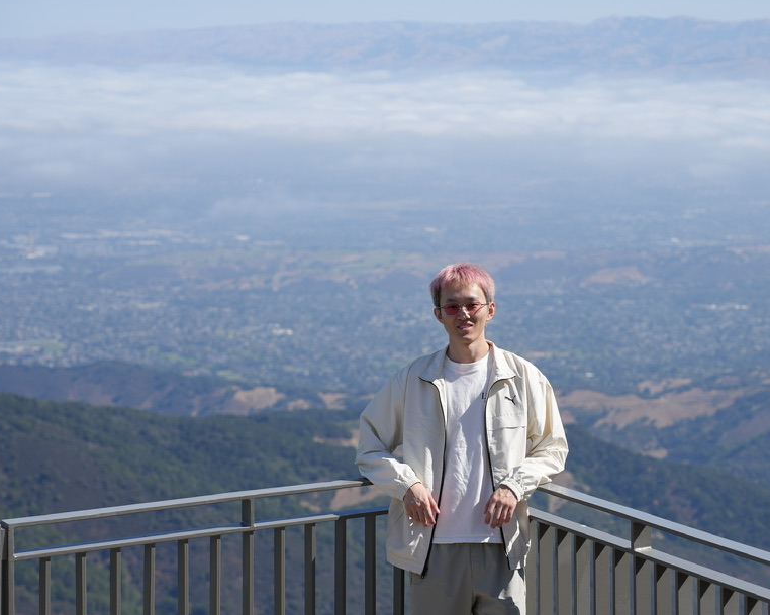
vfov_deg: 15.5
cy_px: 321
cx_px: 454
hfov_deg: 19.4
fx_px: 2255
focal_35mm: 99
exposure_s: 1/1000
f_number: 5
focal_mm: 74
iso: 100
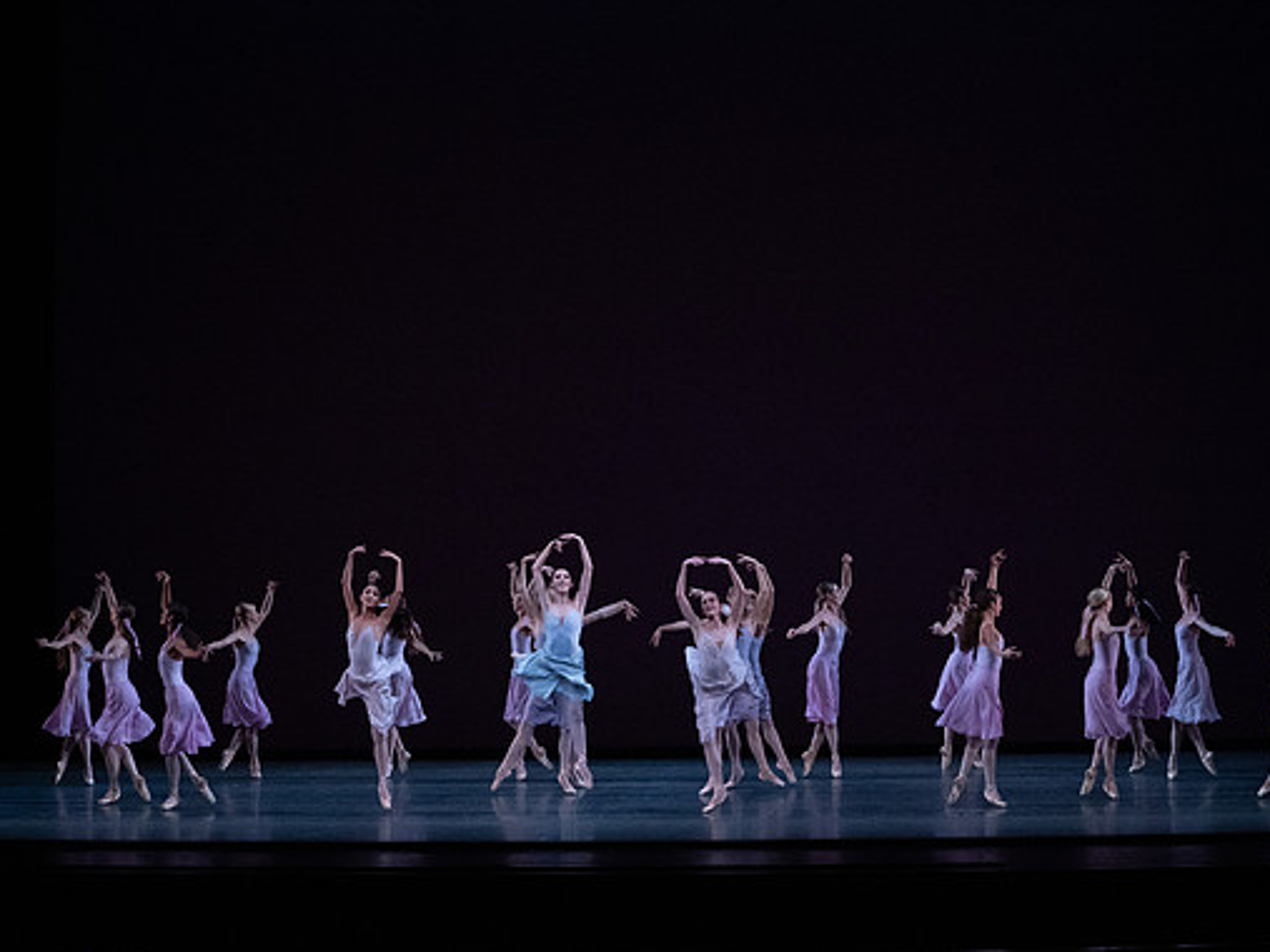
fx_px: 2824
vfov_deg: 19.1
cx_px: 681
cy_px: 470
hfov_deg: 25.3
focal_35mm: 77
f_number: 13
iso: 12800
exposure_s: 1/400
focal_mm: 70
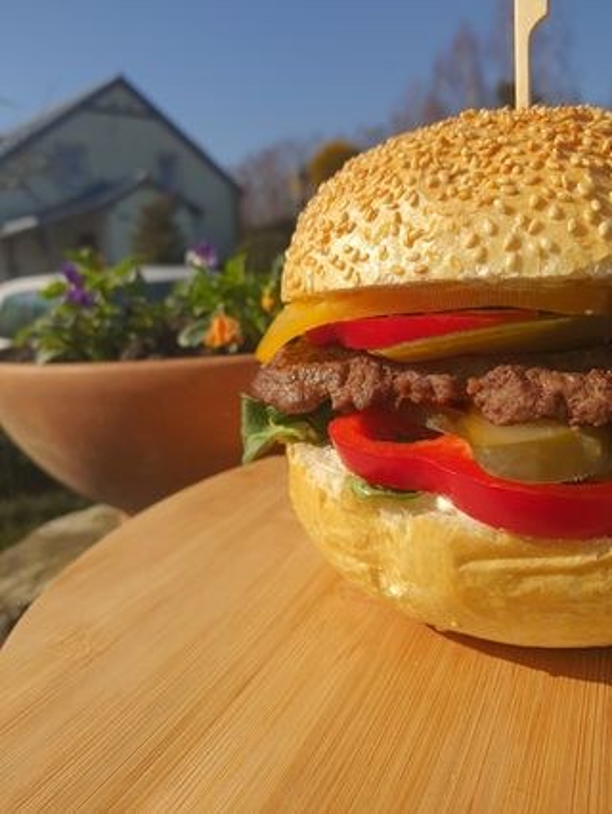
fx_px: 612
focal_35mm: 26
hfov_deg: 53.1
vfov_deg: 67.3
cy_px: 407
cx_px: 306
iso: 50
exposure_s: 1/3984
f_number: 1.7
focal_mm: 4.32
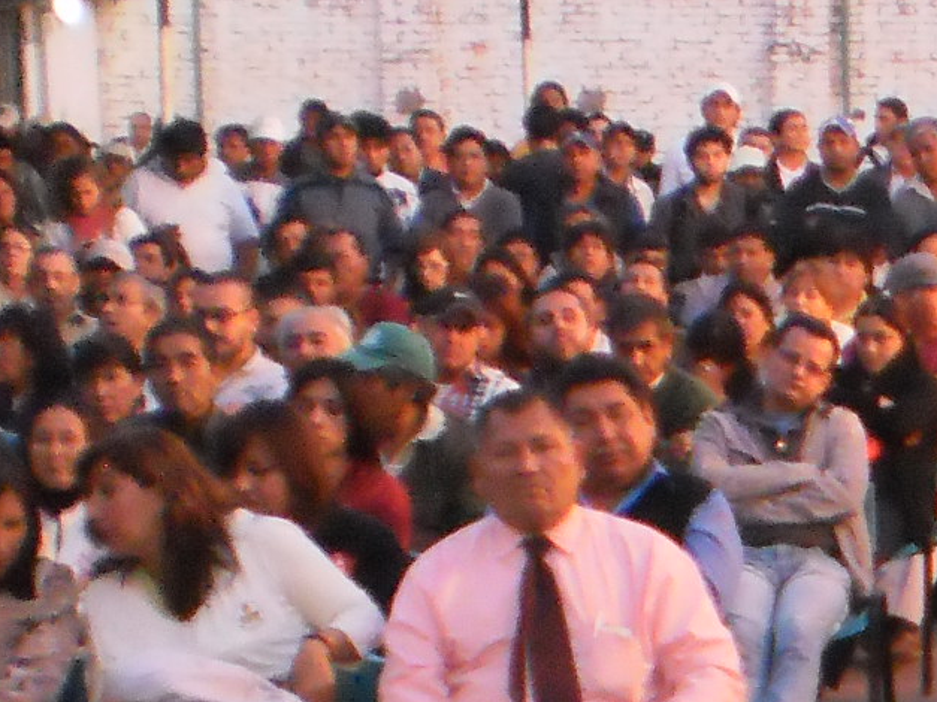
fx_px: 3978
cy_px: 811
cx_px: 1346
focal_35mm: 147
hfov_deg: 12.8
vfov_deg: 10.0
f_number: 3.1
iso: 400
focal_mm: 6.3
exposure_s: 1/30
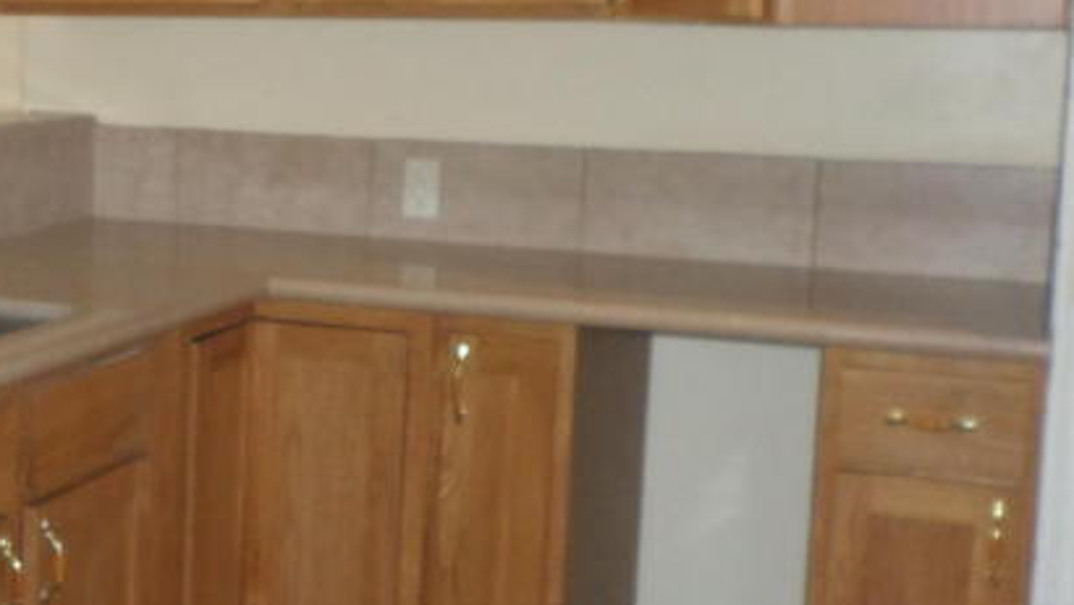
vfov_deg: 17.7
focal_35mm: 68
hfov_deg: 29.3
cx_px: 50
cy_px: 246
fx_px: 1937
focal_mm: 4.5
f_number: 2.5
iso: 200
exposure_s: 1/30
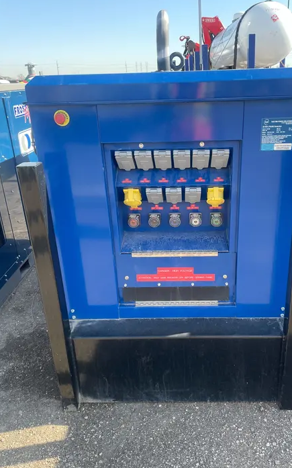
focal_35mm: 29
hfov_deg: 42.8
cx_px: 183
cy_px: 242
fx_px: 370
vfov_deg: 64.6
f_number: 1.6
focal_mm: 4.2
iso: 32
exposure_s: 1/389
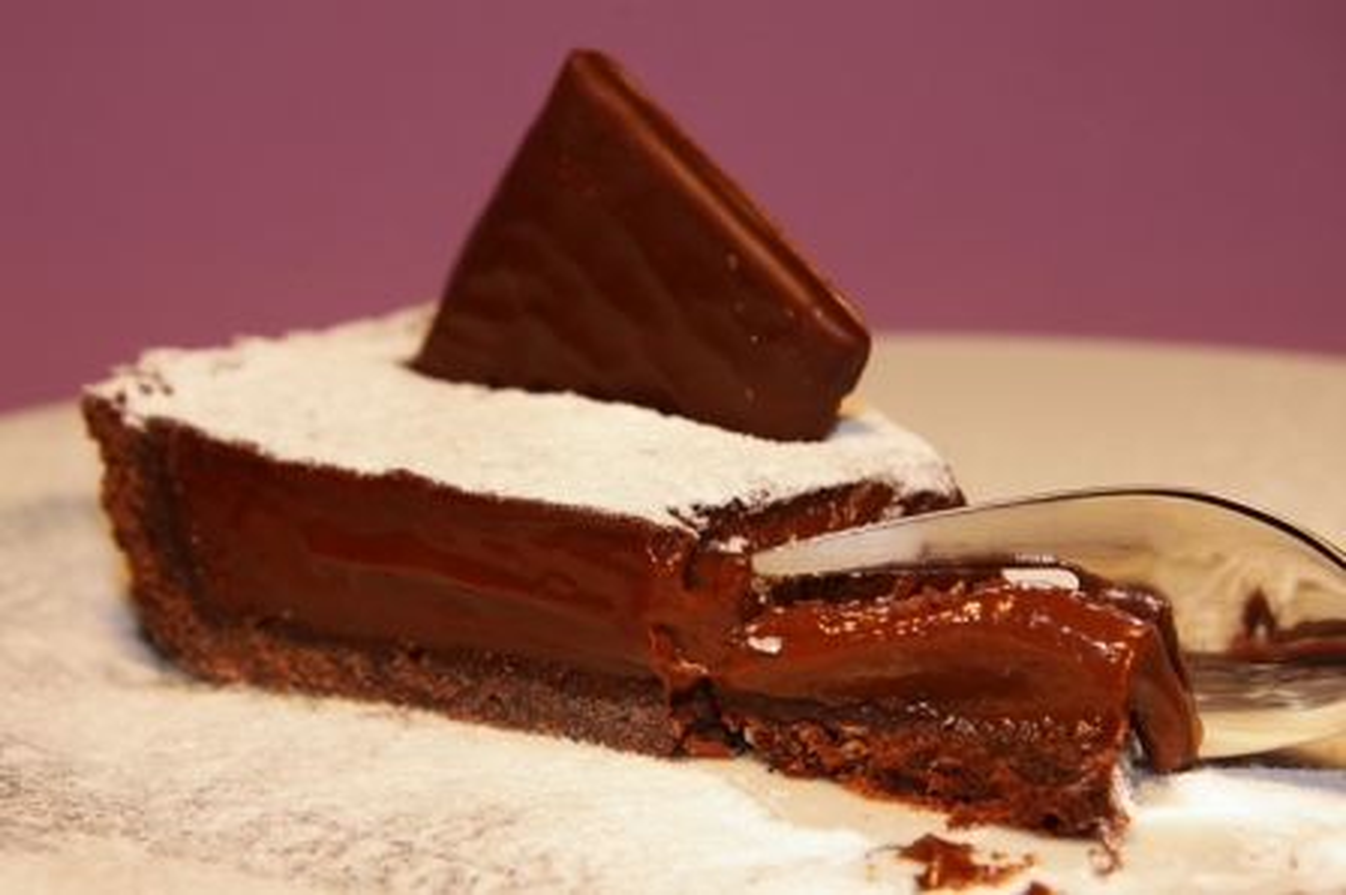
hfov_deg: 29.9
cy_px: 448
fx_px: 2522
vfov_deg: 20.1
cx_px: 673
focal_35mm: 68
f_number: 10
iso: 200
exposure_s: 1/160
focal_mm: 45
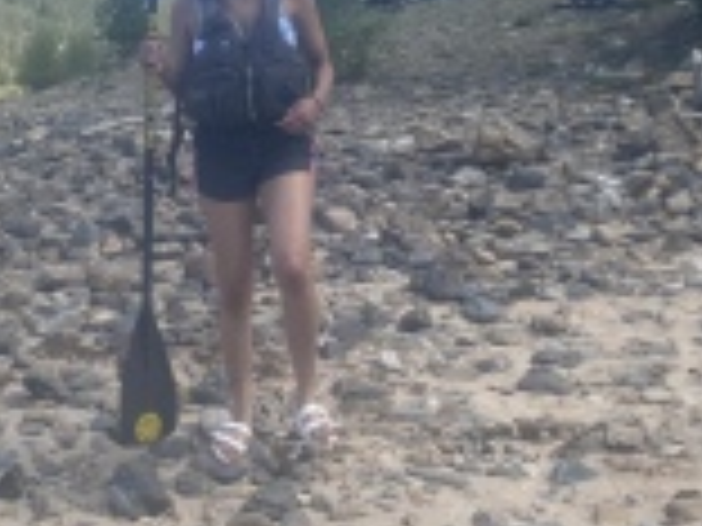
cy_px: 112
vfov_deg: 23.7
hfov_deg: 30.5
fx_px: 1237
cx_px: 94
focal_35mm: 61
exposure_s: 1/1157
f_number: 1.8
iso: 32
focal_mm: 4.25
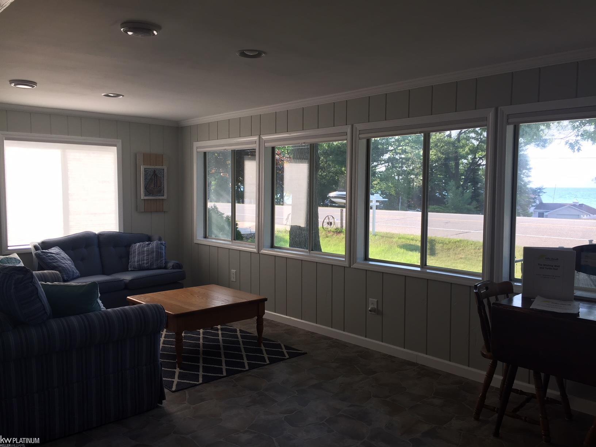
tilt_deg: -3.9
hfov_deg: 61.7
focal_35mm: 29
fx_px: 499
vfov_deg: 48.2
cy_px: 224
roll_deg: -0.4
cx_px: 298
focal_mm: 4.15
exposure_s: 1/126
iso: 32
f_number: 2.2
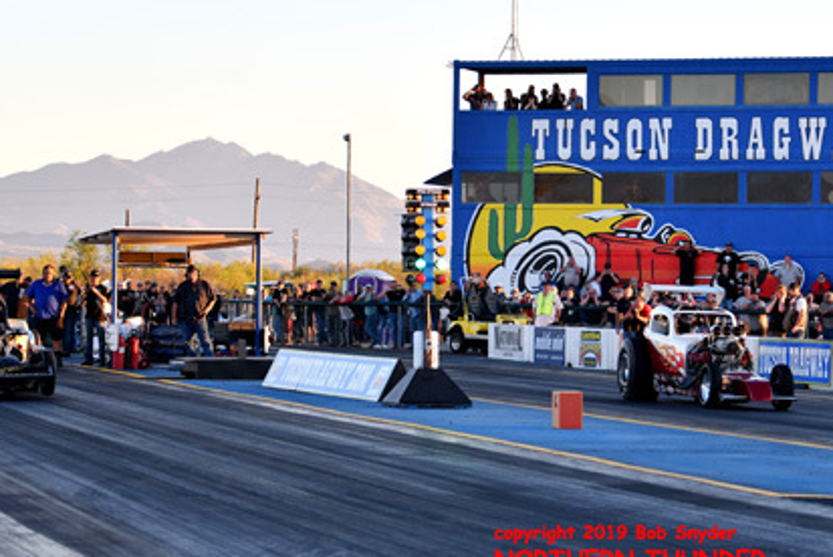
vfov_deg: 10.8
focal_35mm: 127
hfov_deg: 16.1
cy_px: 276
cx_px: 365
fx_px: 2941
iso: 400
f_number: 2.8
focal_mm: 70
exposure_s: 1/800
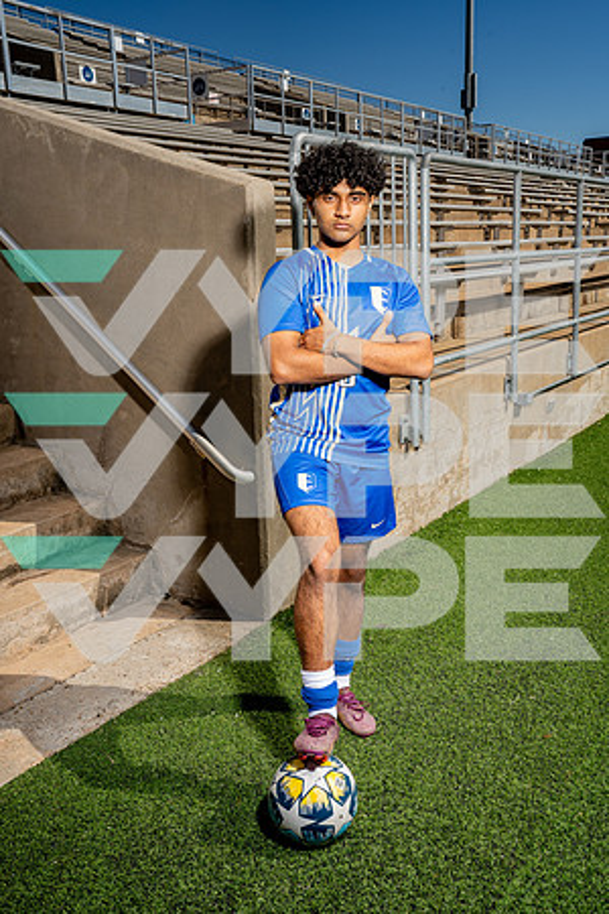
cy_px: 457
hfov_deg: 37.9
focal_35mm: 35
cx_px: 304
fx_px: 888
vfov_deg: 54.4
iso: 100
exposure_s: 1/250
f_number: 14
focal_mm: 35
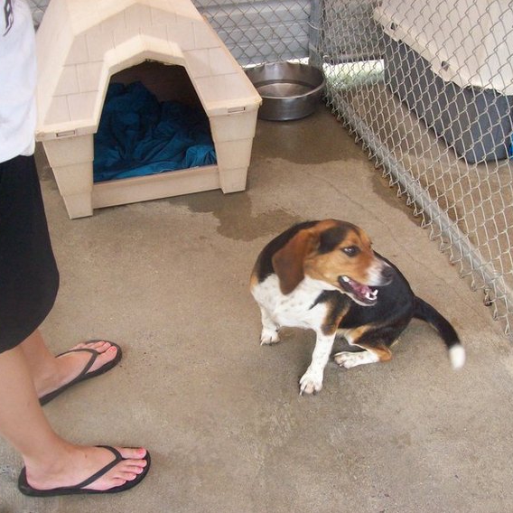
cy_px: 258
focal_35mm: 43
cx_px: 290
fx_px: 721
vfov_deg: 39.2
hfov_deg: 39.1
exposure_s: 1/107
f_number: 2.7
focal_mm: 6
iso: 200
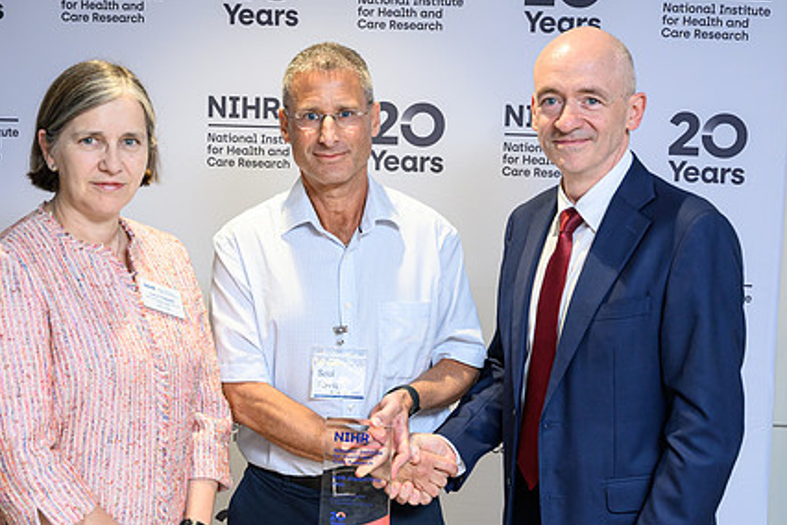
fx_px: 1399
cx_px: 388
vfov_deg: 21.2
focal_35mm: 64
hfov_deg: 31.4
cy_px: 274
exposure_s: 1/200
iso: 1250
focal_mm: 42
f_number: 4.5
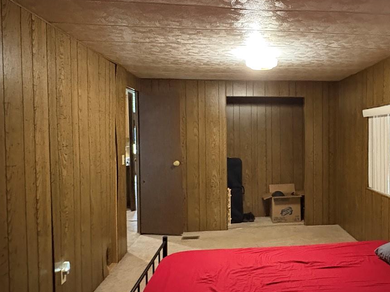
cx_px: 268
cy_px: 142
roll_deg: +0.8
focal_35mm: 26
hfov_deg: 65.1
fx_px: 293
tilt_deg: -1.1
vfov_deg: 53.0
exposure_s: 1/30
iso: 1000
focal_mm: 2.22
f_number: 2.2
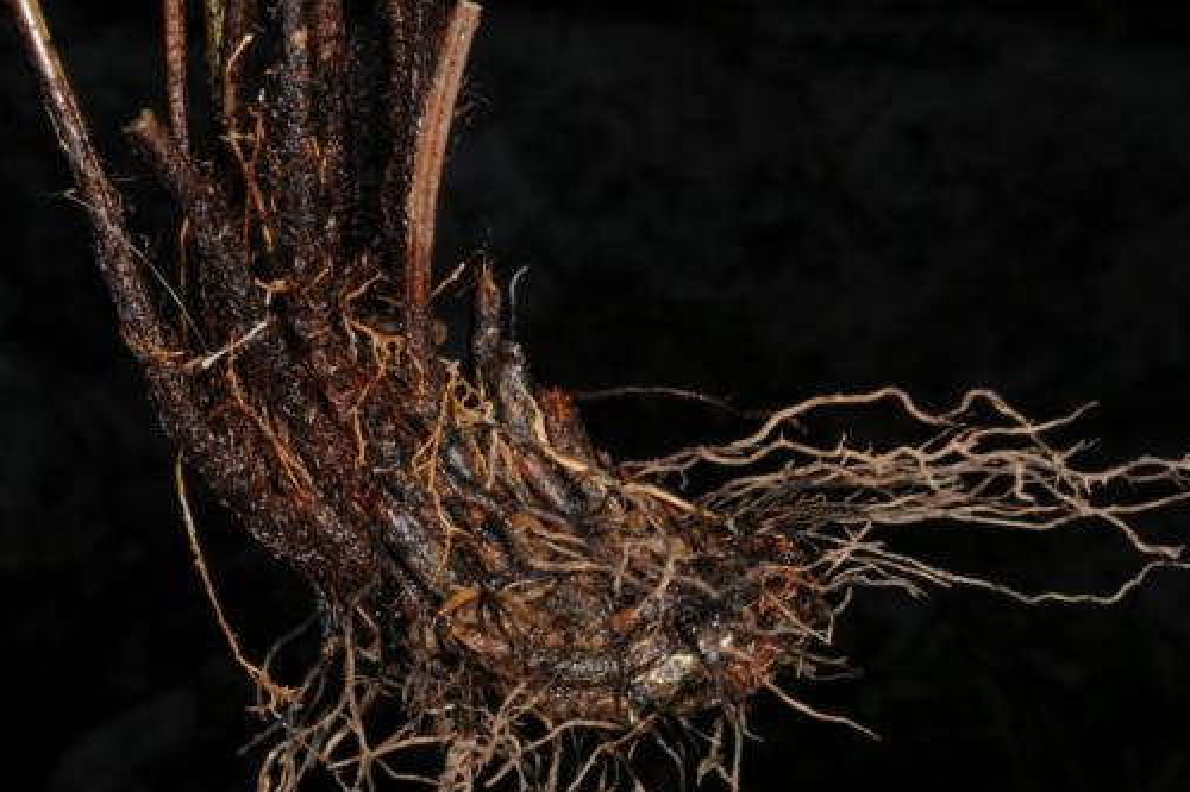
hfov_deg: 18.9
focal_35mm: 108
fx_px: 3569
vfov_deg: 12.7
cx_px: 502
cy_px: 360
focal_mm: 60
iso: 200
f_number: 36
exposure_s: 1/60
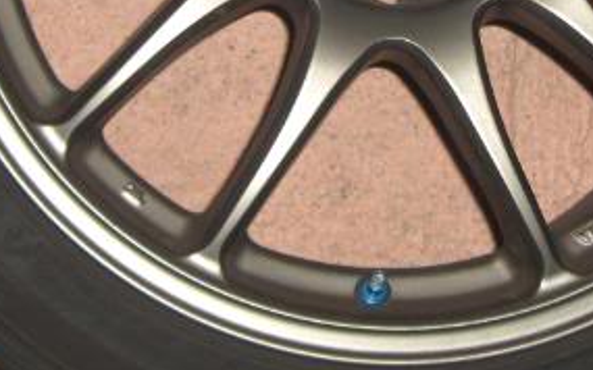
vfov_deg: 11.3
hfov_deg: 18.4
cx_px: 370
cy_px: -129
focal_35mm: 113
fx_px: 1826
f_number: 2.8
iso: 100
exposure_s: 1/60
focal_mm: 7.9
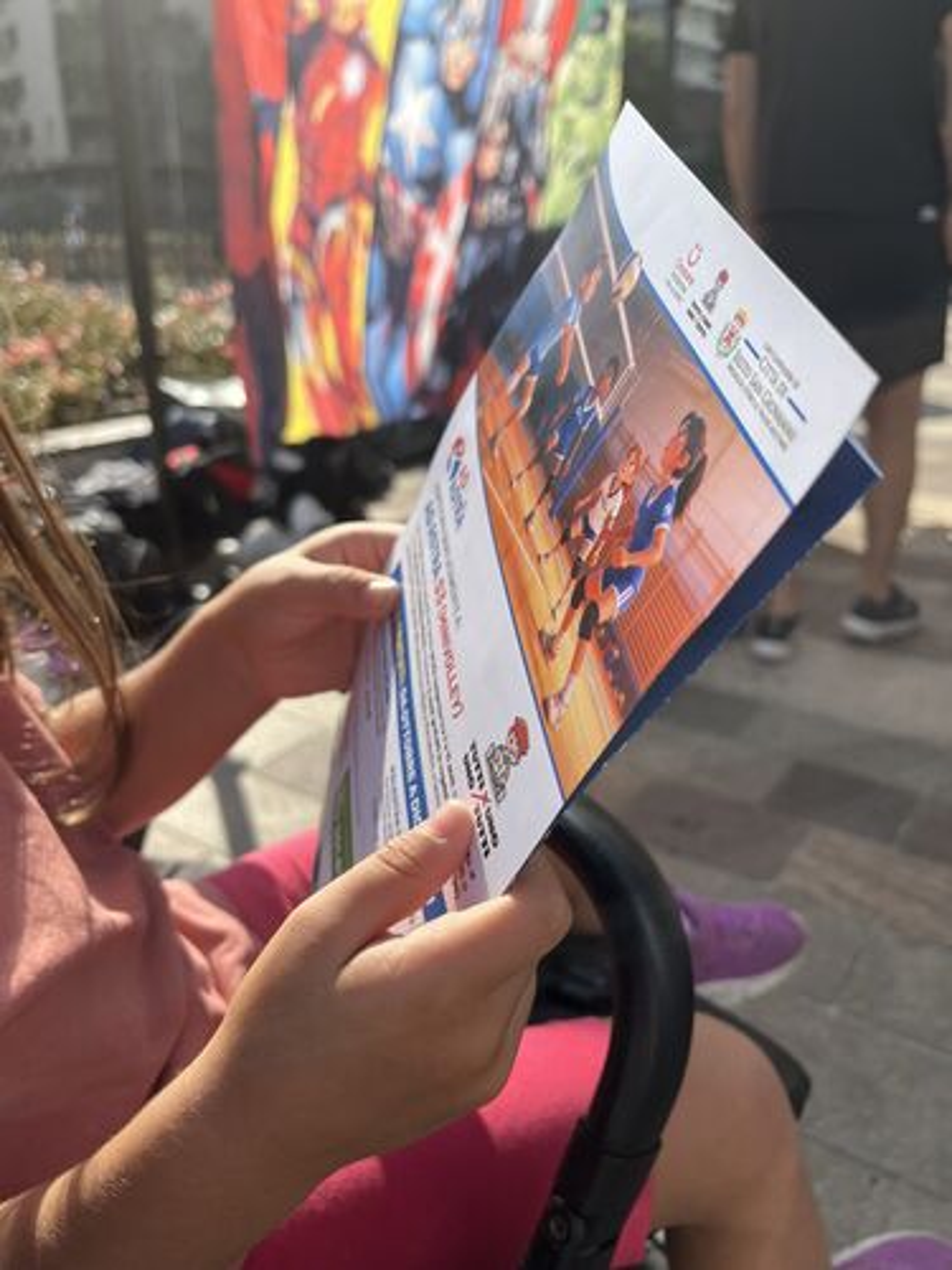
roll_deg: +2.8
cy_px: 635
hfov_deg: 53.1
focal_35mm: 26
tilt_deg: -20.0
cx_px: 476
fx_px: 953
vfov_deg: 67.3
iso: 50
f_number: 1.6
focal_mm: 5.1
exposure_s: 1/2632
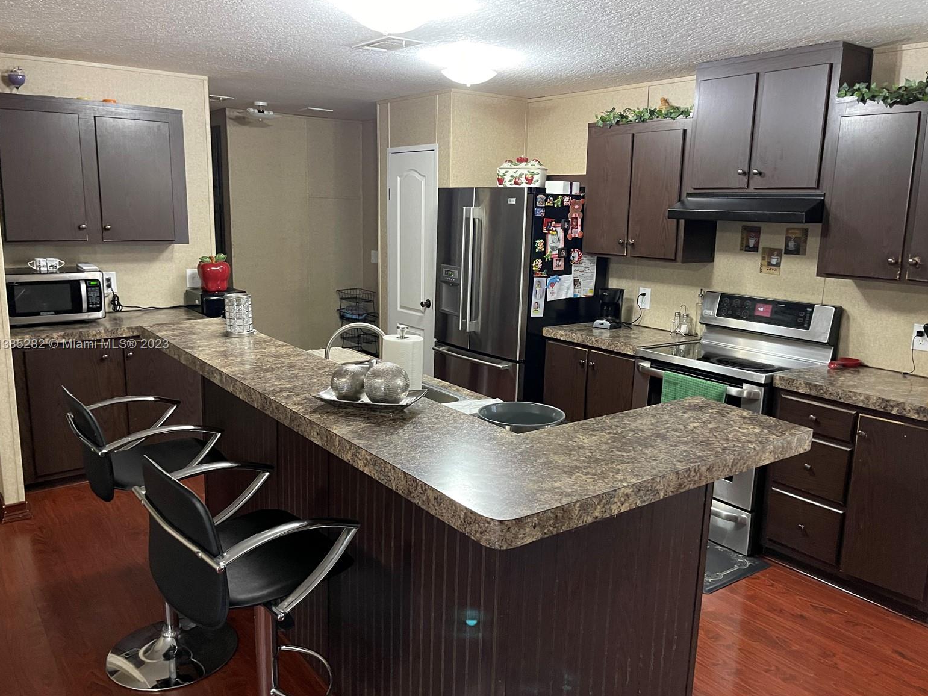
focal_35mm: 27
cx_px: 458
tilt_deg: -10.6
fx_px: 724
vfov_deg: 51.4
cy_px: 345
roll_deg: -0.9
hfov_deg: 65.3
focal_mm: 5.1
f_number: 1.6
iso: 640
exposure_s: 1/40
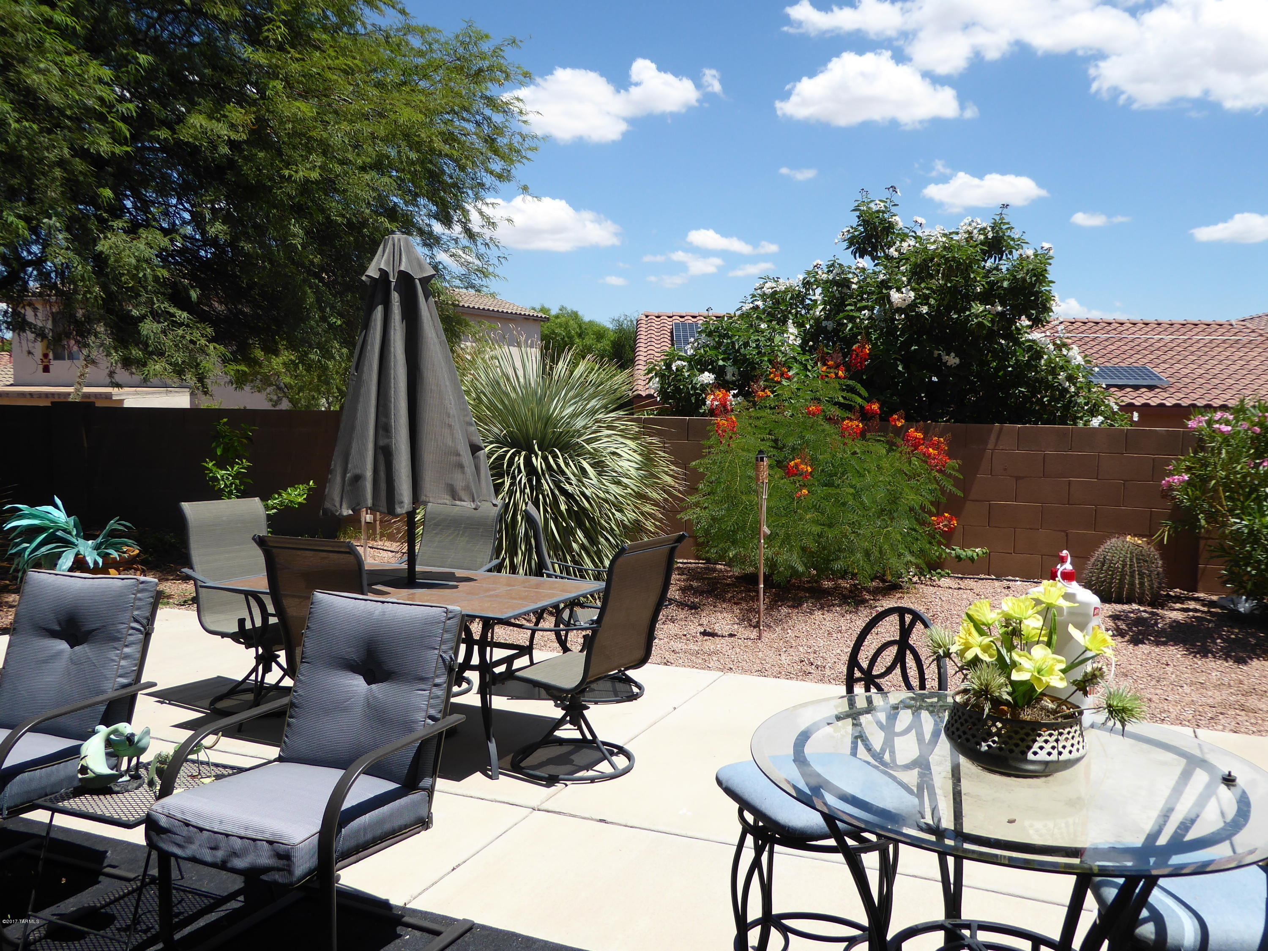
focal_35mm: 29
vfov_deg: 48.2
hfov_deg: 61.7
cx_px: 634
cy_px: 476
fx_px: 1062
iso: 80
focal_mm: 5
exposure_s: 1/800
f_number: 3.5
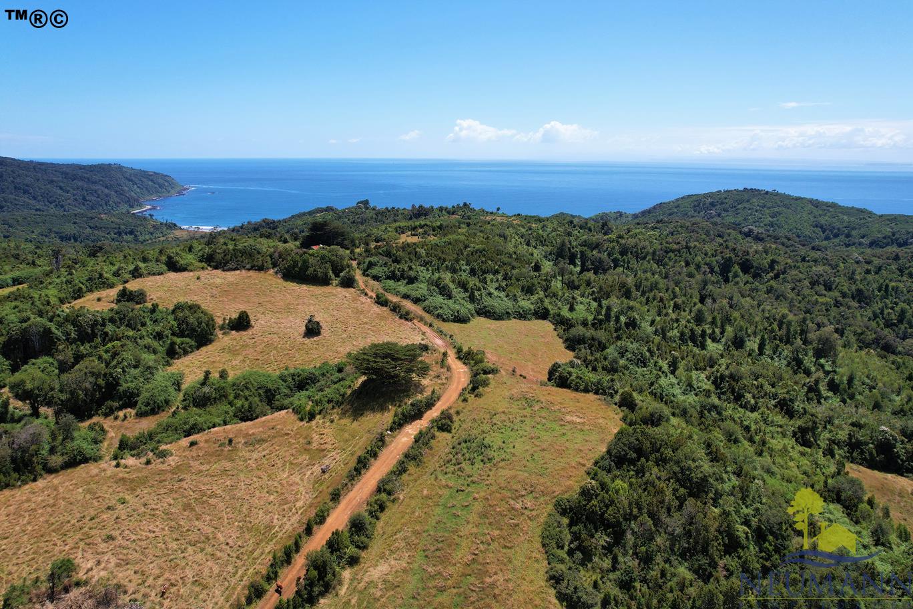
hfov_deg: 78.6
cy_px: 304
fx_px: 558
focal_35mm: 22
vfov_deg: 57.2
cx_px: 456
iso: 100
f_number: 2.8
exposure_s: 1/2000
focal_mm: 8.38
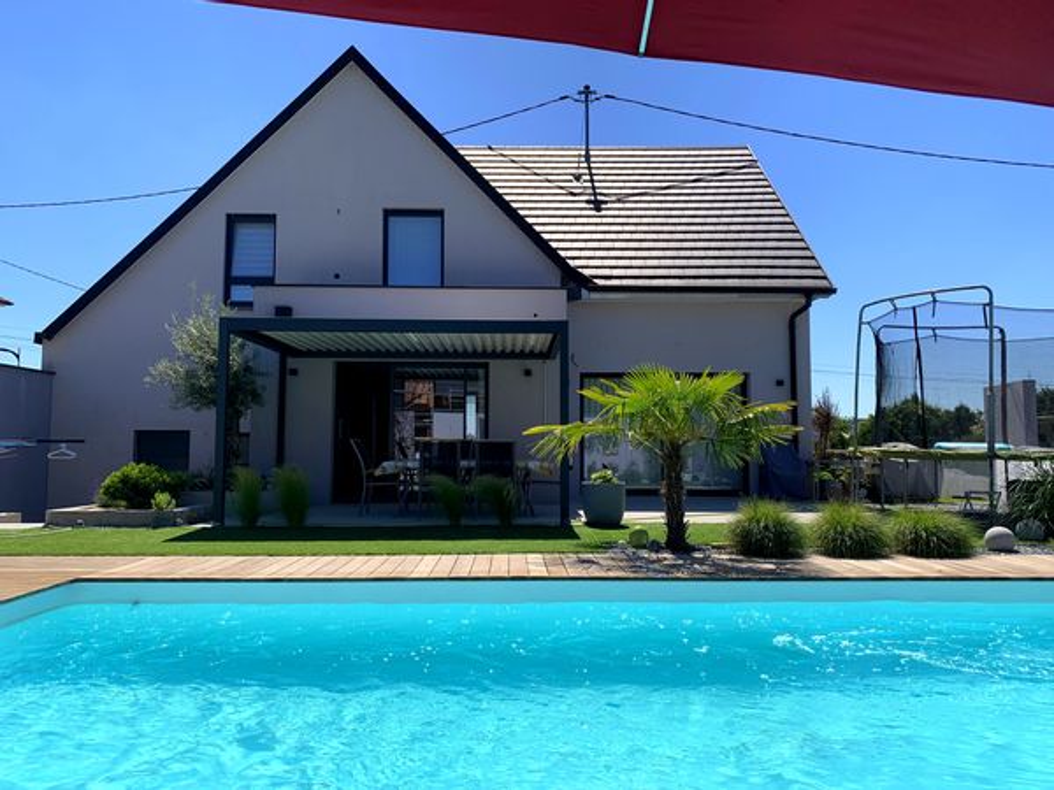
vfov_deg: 53.1
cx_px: 527
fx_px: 792
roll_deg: +0.0
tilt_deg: +4.4
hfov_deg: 67.3
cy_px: 395
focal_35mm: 26
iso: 25
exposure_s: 1/2994
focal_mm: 4.25
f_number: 1.8
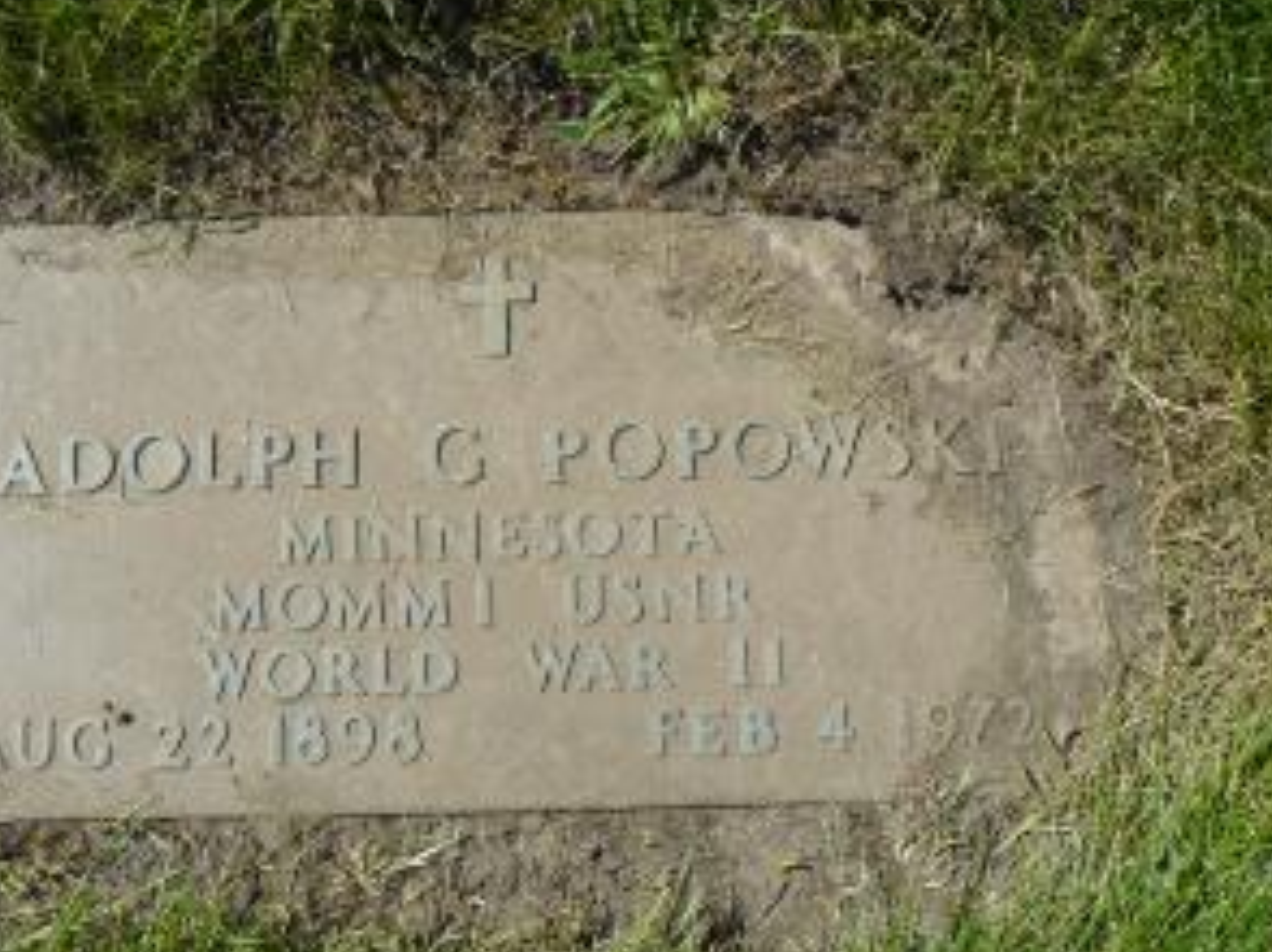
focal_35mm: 49
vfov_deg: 29.5
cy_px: 580
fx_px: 1799
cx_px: 575
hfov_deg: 38.9
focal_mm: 6
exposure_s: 1/400
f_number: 5.6
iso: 100
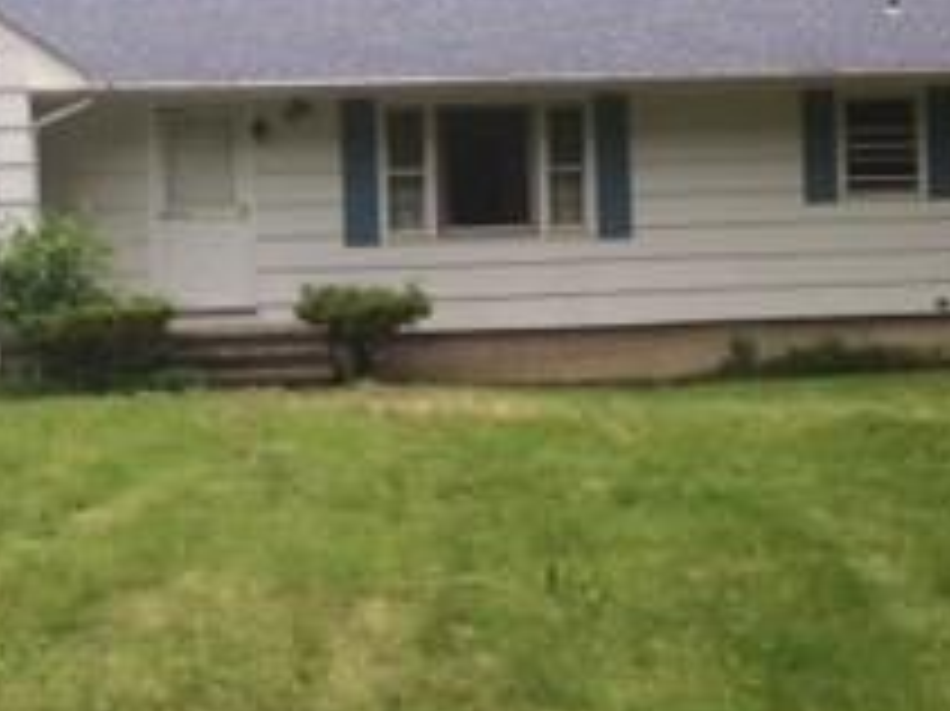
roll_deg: +2.5
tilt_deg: -1.9
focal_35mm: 88
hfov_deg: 22.1
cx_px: 257
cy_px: 392
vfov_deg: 16.8
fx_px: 2414
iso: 32
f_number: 2.2
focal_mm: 4.15
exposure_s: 1/363
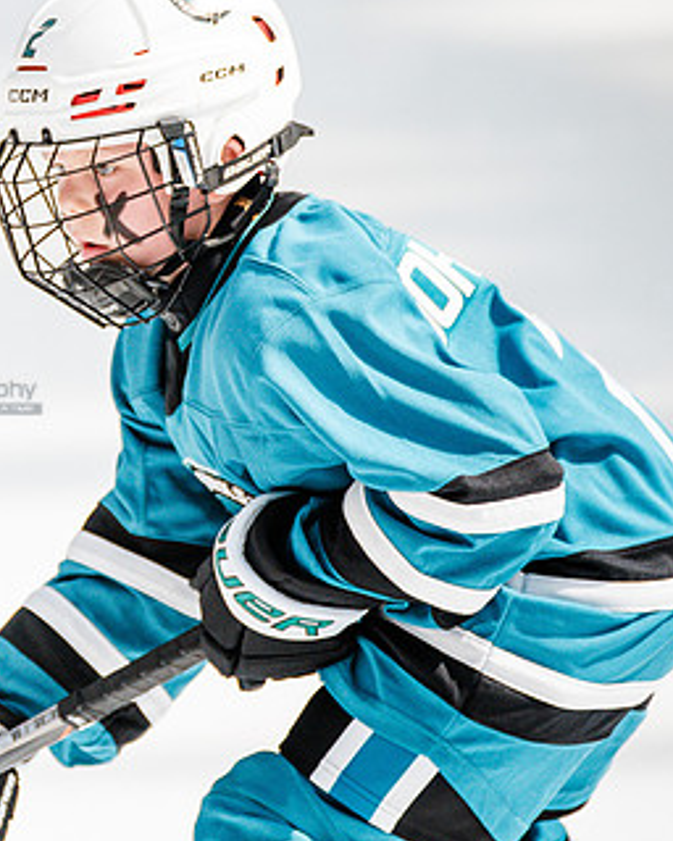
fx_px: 11901
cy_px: 279
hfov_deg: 3.2
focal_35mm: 478
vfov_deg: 4.0
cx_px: -273
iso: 1250
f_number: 3.5
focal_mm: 221
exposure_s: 1/2500
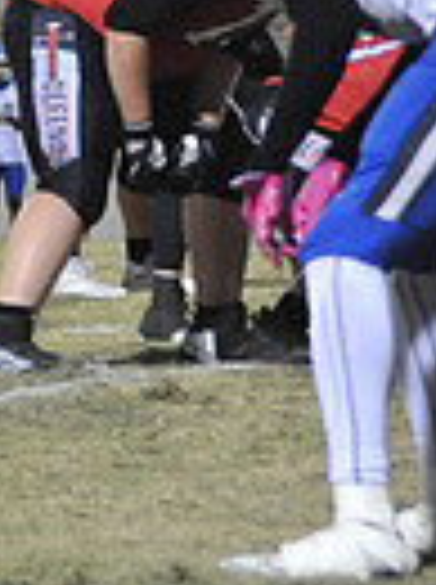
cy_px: -54
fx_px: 7599
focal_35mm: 451
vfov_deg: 4.4
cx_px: -859
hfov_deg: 3.2
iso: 6400
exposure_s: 1/160
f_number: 5.6
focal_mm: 105
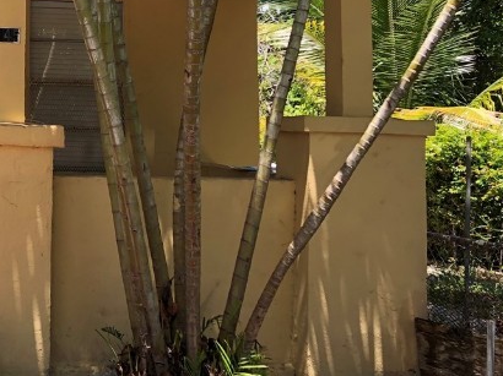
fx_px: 1017
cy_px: 65
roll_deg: -1.7
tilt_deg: +4.9
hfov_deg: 24.8
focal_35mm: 70
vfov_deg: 20.7
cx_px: -119
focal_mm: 3.99
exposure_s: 1/366
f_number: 1.8
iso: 20
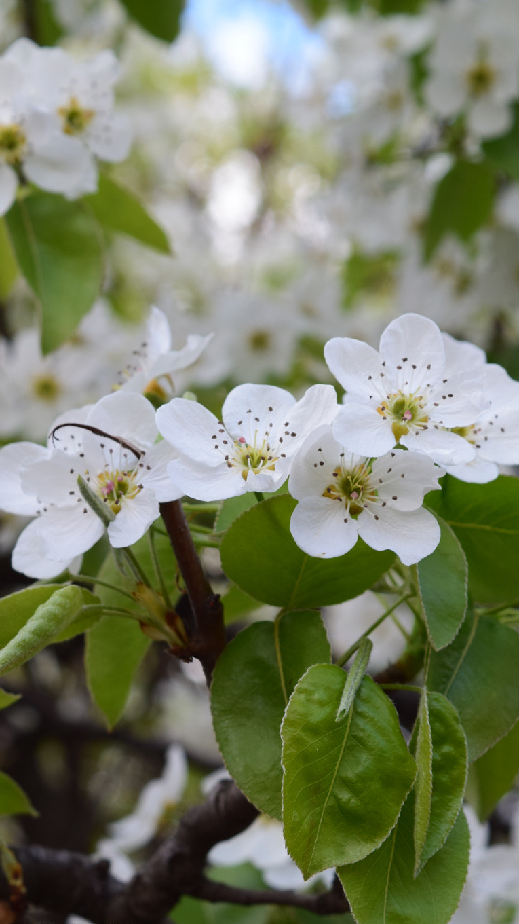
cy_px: 486
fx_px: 2487
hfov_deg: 11.9
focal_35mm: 102
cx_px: 325
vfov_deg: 21.0
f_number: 10
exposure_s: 1/200
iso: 400
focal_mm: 55
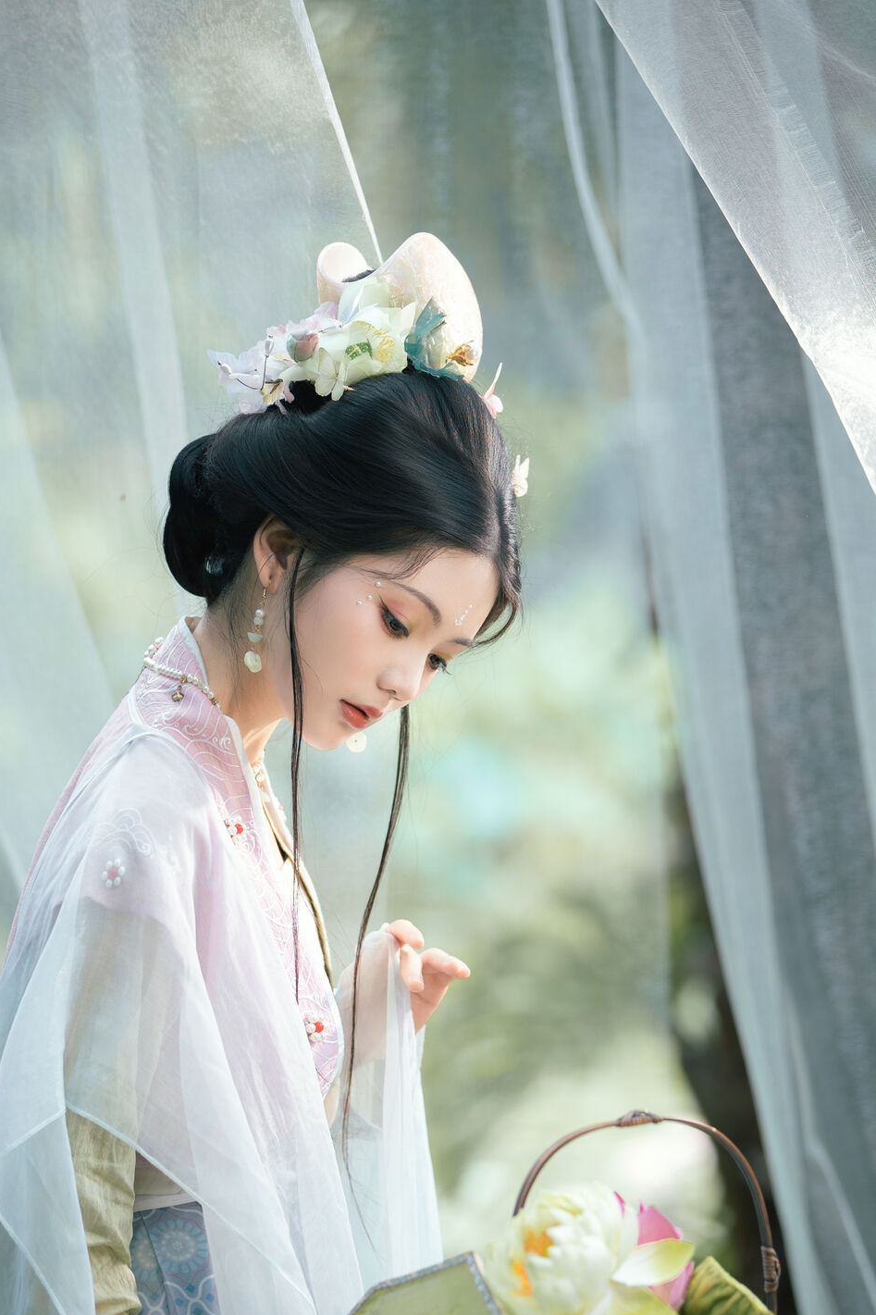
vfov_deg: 12.0
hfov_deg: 8.0
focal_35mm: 171
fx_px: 6243
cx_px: 395
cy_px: 825
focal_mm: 135
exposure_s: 1/320
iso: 160
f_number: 2.8
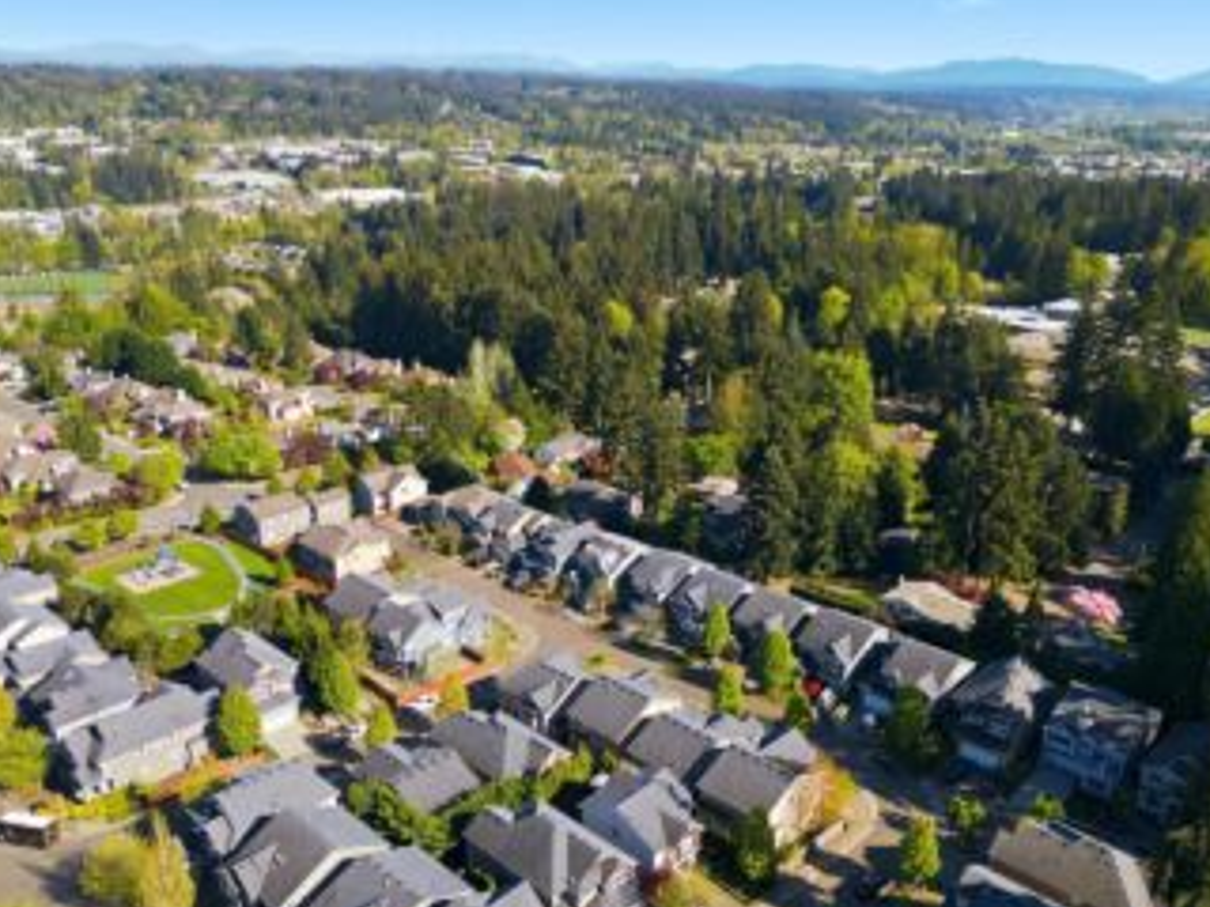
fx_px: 1049
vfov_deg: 46.7
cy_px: 506
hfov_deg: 60.0
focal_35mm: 30
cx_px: 613
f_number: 1.7
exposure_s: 1/1600
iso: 140
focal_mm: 6.7
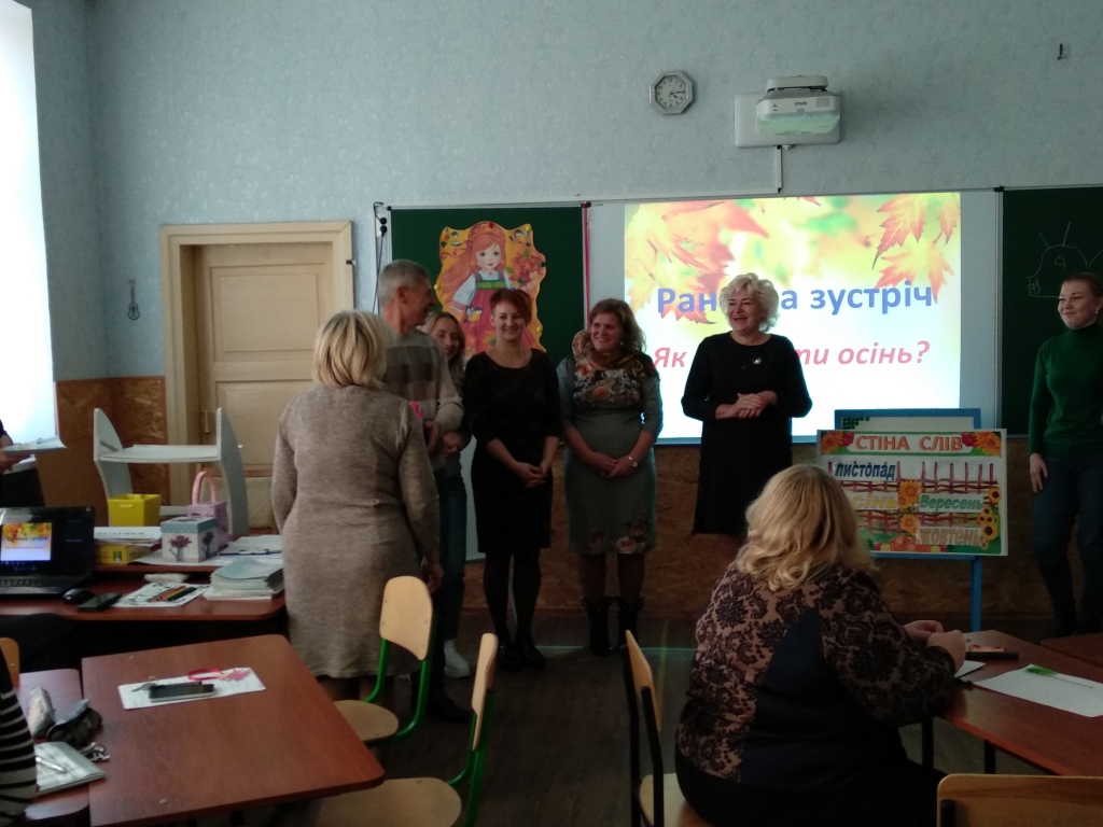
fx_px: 828
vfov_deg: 53.1
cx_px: 552
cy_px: 414
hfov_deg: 67.3
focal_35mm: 26
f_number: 2.2
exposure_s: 1/33
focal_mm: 3.81
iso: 400
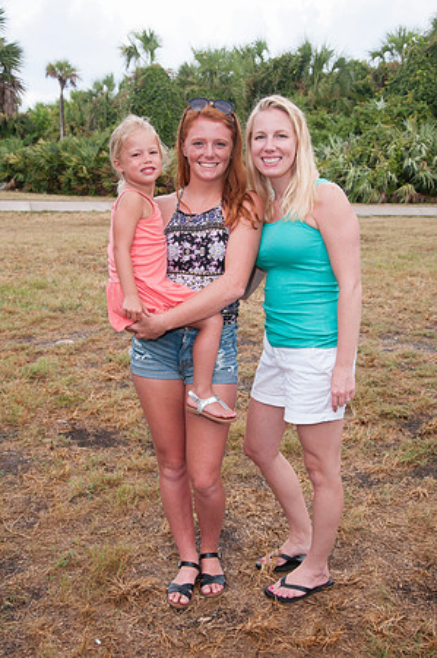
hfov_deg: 29.8
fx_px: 821
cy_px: 329
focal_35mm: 45
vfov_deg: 43.6
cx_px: 218
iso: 200
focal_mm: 30
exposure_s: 1/80
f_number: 5.6
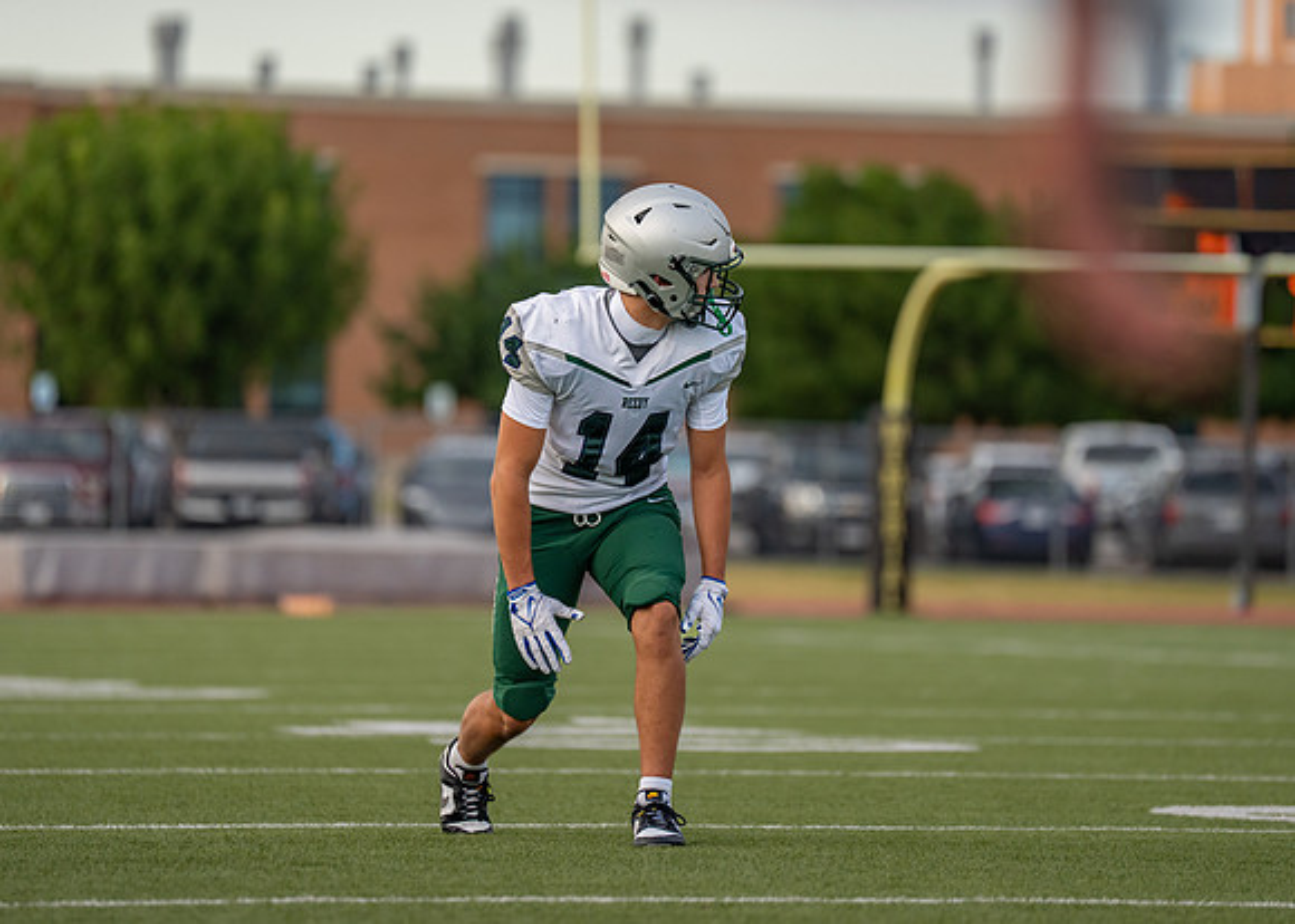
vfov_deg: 5.4
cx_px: 653
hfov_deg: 7.6
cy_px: 407
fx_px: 9718
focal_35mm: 264
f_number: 2.8
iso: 500
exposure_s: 1/2000
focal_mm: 200
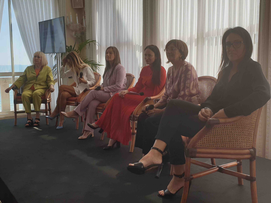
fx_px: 204
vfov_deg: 53.1
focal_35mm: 26
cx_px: 136
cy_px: 102
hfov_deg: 67.3
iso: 50
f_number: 2.4
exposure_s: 1/285
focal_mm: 4.3
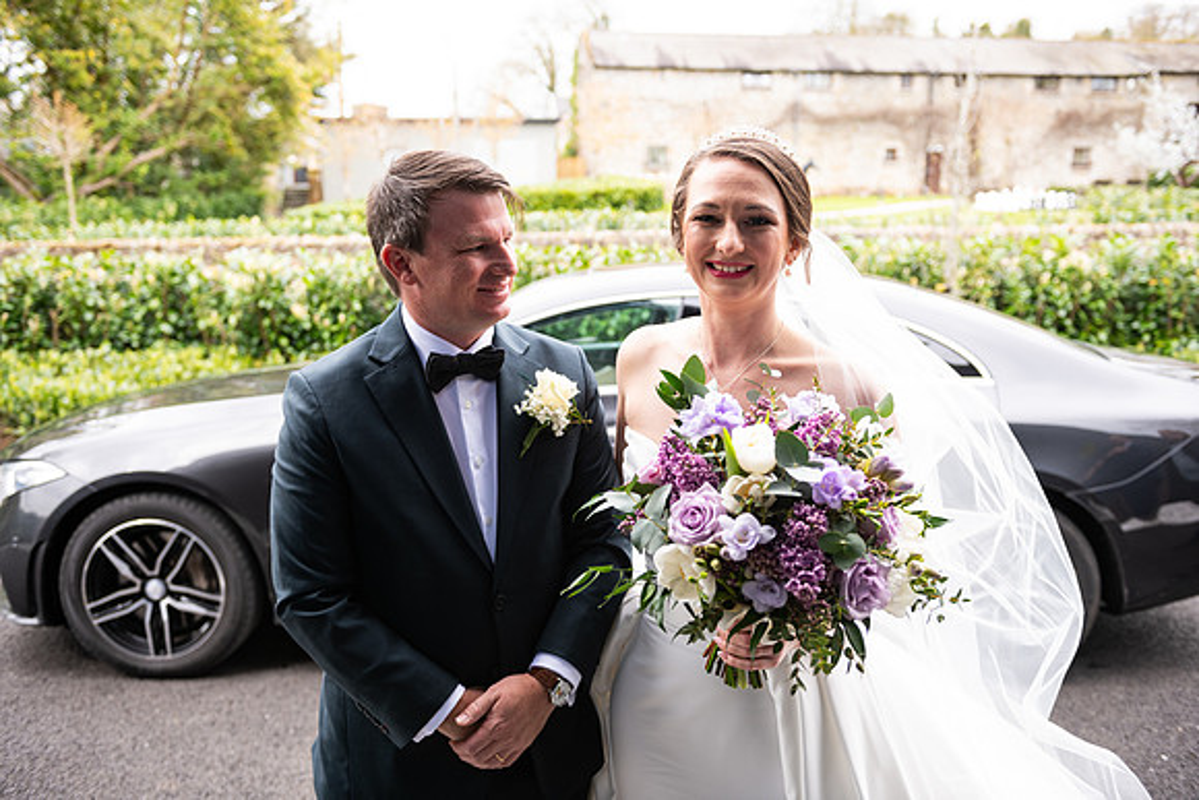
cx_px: 600
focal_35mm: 32
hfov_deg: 58.7
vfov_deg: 41.1
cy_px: 400
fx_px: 1066
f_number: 3.5
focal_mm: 32
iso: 200
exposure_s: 1/200
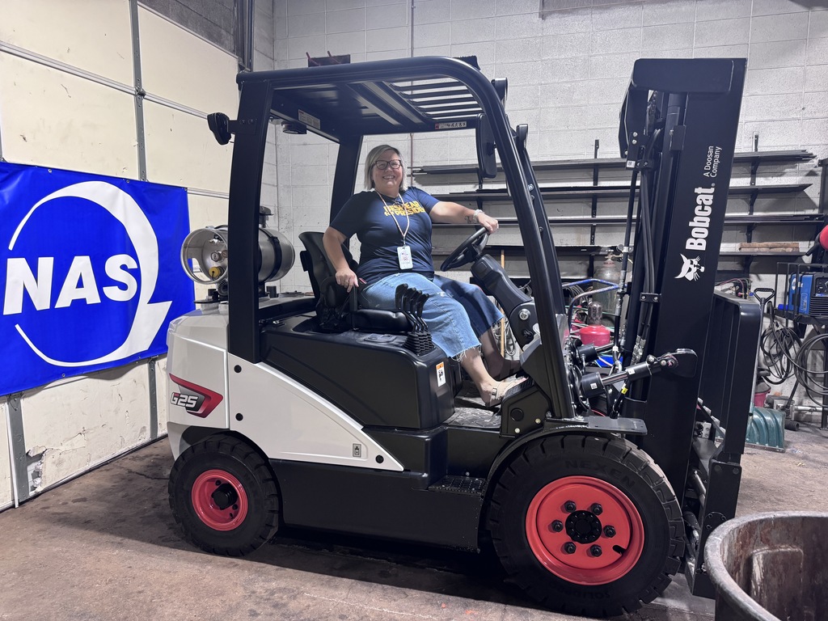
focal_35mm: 24
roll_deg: +0.2
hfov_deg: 71.6
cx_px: 414
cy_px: 310
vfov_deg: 56.8
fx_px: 574
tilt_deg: -7.1
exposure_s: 1/60
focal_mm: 6.76
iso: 320
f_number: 1.78
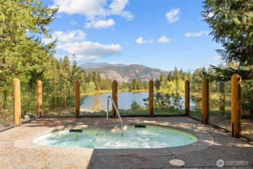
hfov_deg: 79.3
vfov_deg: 57.9
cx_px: 126
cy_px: 84
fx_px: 153
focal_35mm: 22
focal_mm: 21.7
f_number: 5.6
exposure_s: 1/160
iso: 100
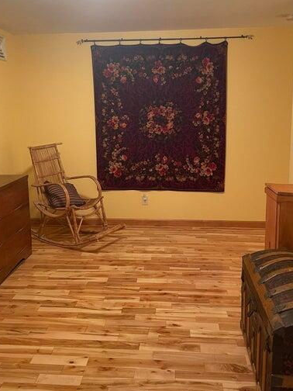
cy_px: 172
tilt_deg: -7.3
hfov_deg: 42.9
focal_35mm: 33
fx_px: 372
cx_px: 139
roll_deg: +1.1
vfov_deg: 55.2
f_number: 1.6
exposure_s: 1/60
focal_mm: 4.2
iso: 400
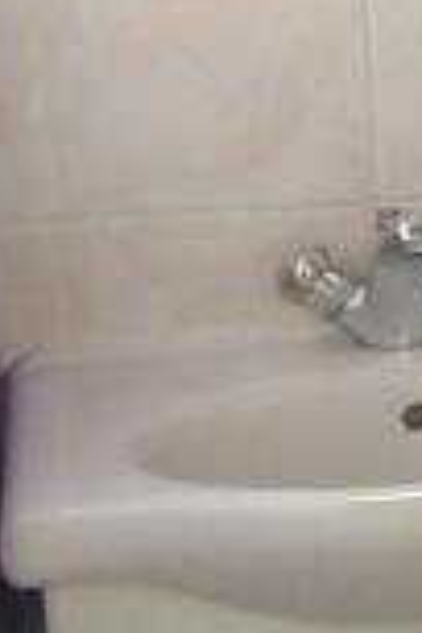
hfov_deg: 10.7
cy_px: 254
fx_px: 1741
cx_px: 1156
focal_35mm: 99
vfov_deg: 20.6
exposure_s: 1/30
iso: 160
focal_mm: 4.5
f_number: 3
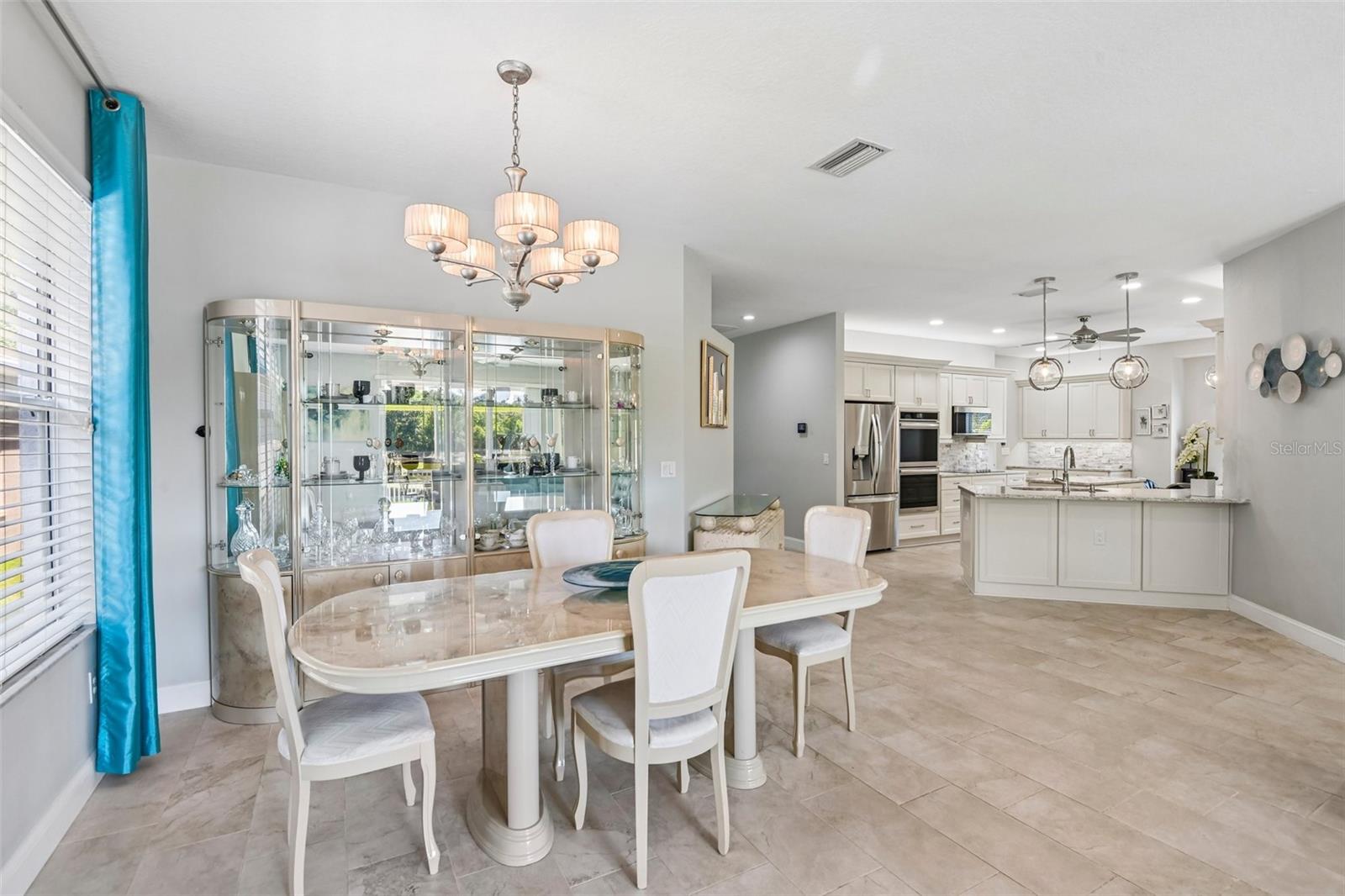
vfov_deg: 73.7
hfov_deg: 96.7
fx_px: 598
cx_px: 672
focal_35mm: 16
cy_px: 448
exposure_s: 1/30
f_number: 8
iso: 400
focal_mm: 16
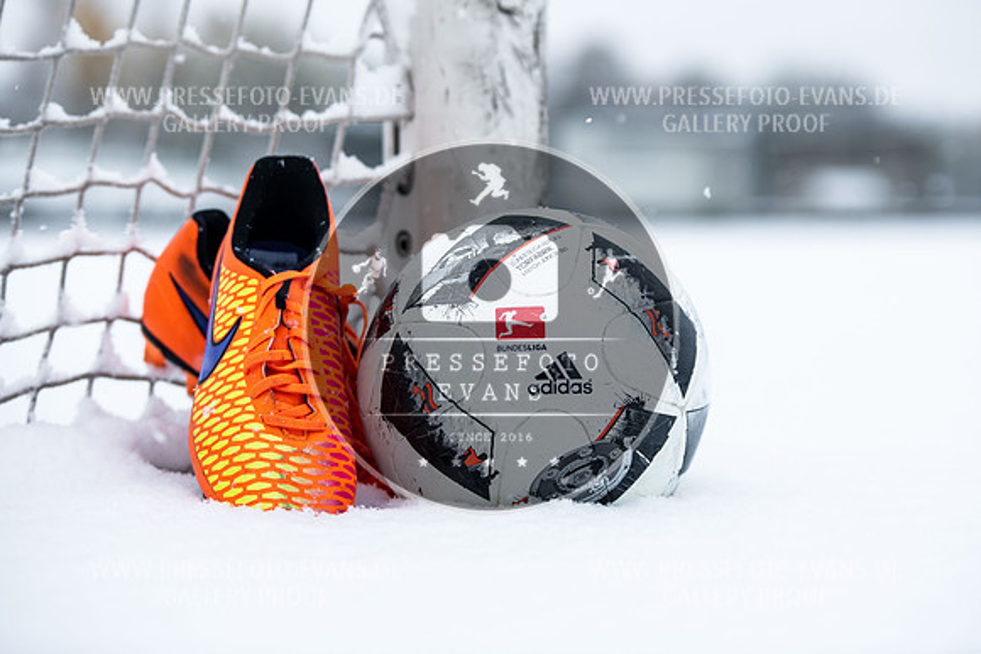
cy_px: 298
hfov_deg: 19.7
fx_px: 2821
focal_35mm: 104
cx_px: 534
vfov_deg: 13.2
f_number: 4
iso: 160
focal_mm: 95
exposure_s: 1/500
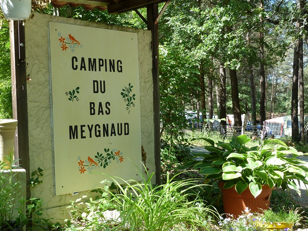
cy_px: 116
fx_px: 427
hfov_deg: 39.7
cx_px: 154
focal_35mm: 48
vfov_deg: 30.3
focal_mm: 7.9
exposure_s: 1/100
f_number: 3.8
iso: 80
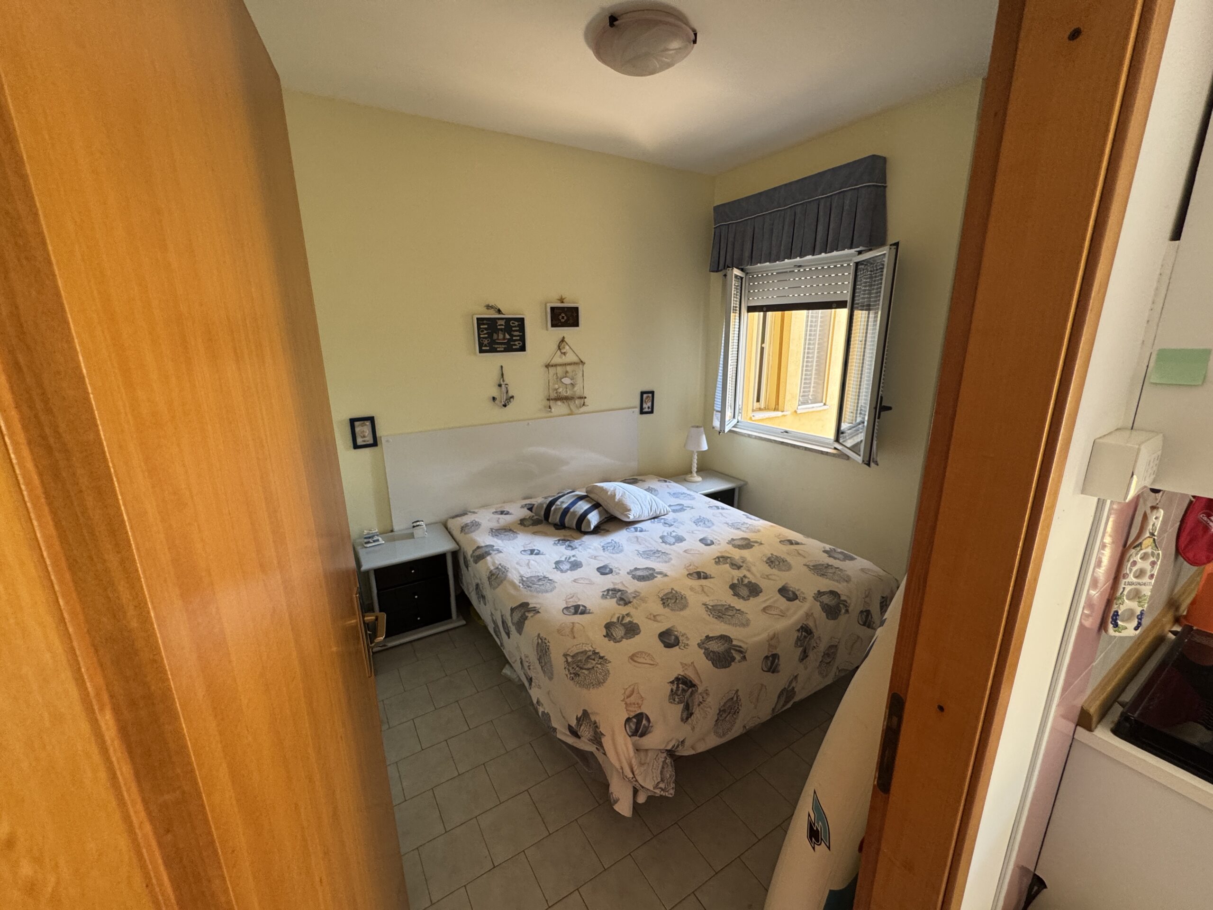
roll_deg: +1.6
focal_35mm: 14
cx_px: 606
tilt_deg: -14.1
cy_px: 455
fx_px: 491
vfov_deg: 85.7
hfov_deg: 102.1
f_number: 2.2
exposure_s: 1/99
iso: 200
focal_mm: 2.22
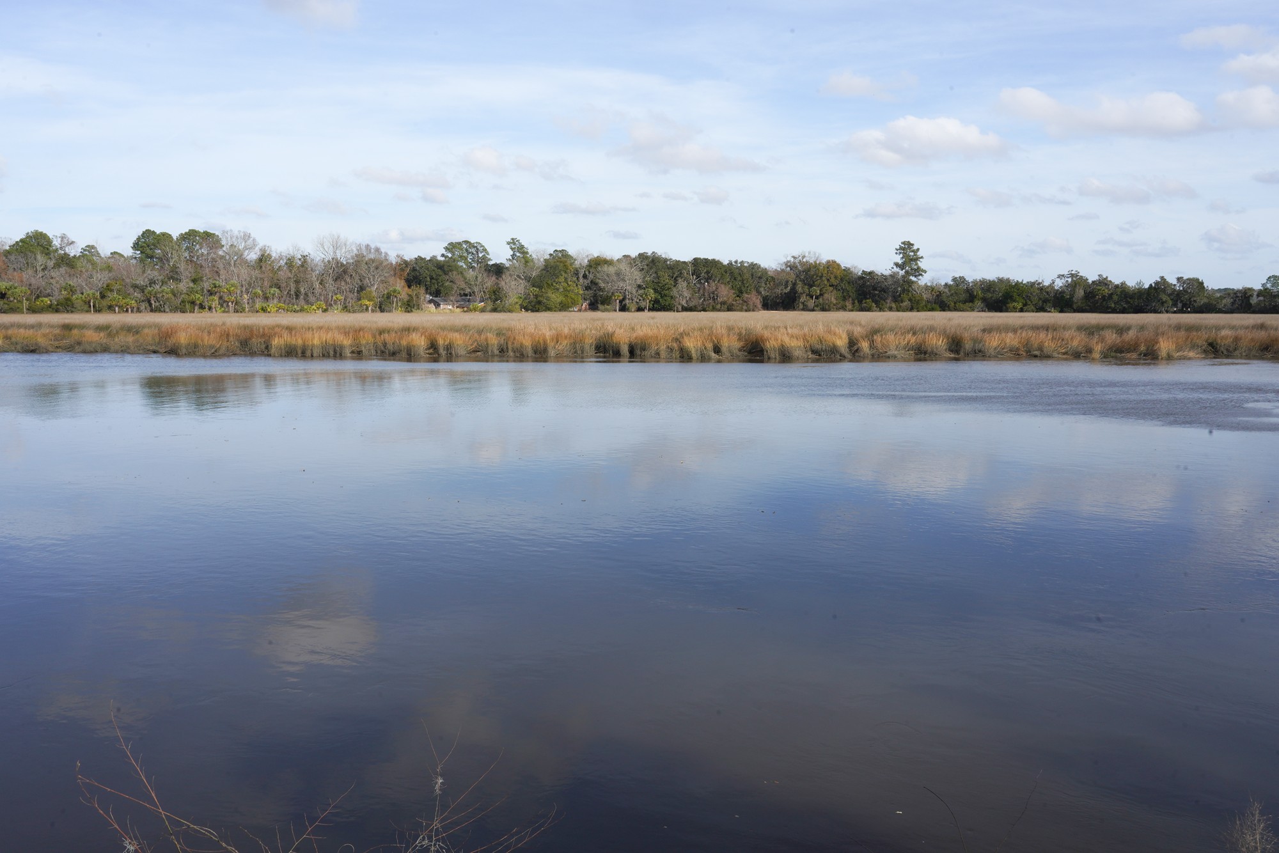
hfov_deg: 60.3
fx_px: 1101
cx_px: 640
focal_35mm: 31
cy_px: 426
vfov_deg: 42.3
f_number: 25
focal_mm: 31
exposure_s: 1/100
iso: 200
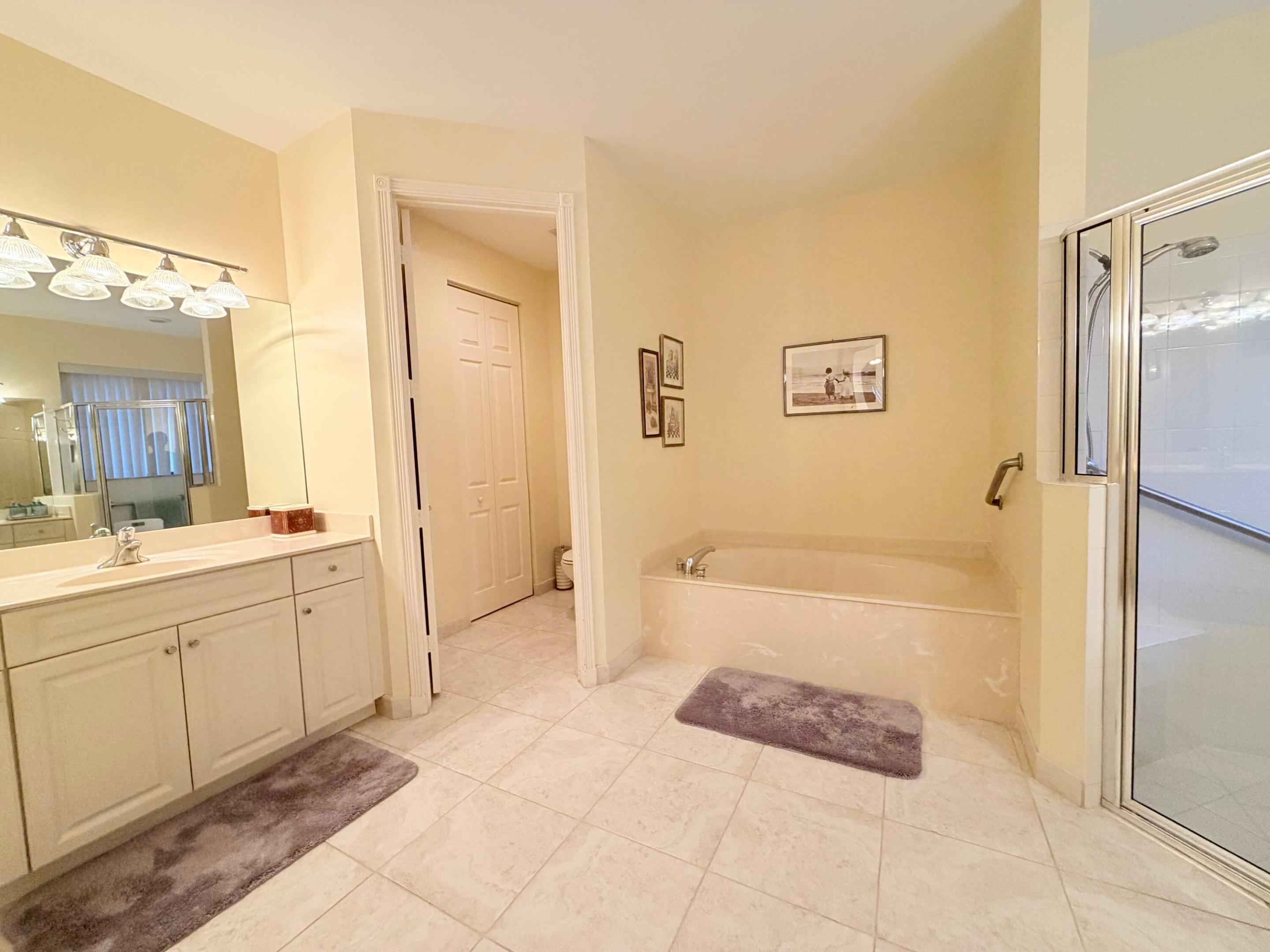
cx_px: 635
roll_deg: +2.4
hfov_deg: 102.1
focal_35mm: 14
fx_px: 514
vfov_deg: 85.7
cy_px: 476
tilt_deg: -4.3
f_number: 2.2
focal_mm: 2.22
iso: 250
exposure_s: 1/60
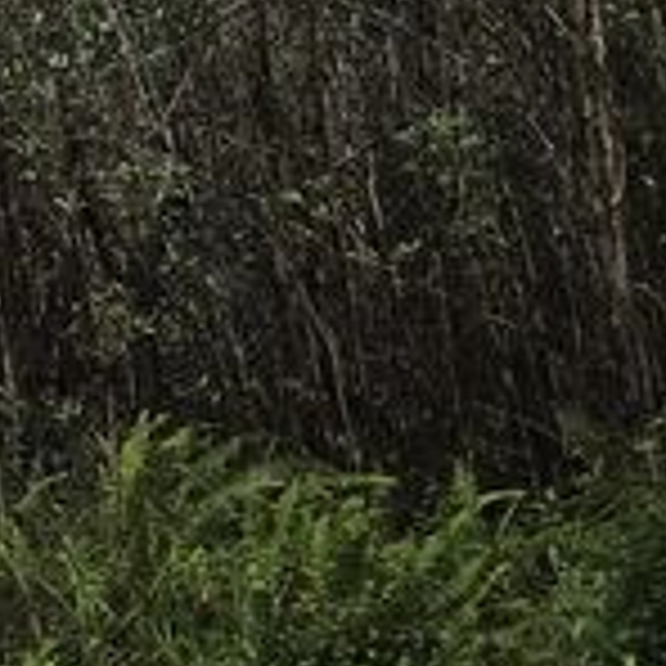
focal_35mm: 141
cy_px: -464
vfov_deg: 11.6
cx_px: -958
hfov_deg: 10.5
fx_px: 3069
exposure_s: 1/3717
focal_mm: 5.4
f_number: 1.8
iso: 80
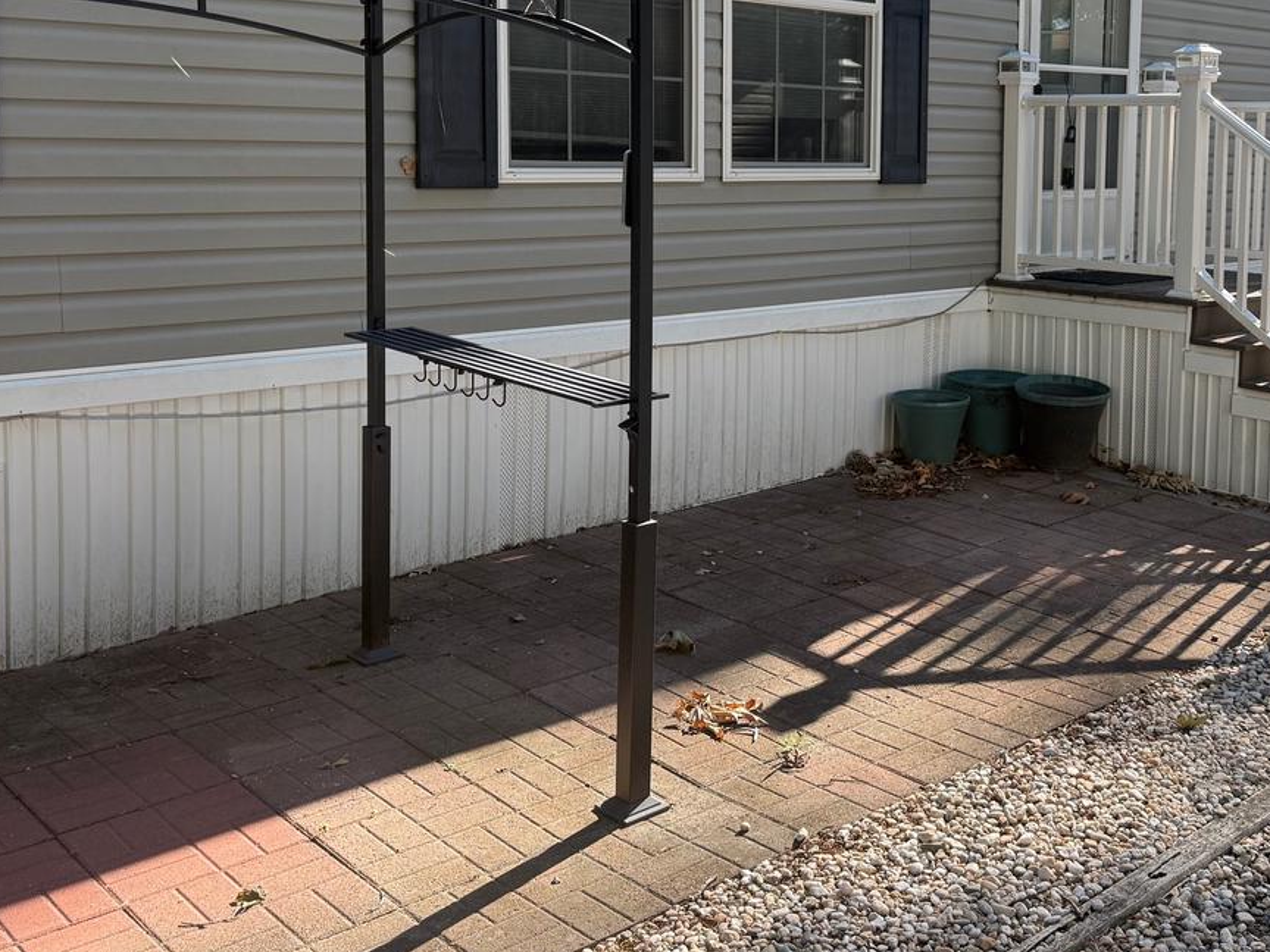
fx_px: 1468
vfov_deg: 35.4
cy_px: 275
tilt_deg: -4.3
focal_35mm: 40
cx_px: 911
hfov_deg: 45.6
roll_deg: -1.4
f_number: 1.78
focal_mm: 6.76
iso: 80
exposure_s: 1/858
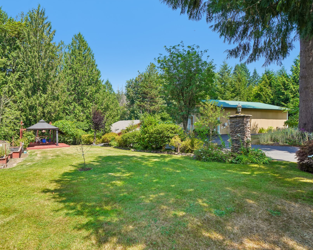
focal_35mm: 19
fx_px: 176
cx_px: 118
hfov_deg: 81.8
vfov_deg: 70.9
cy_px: 123
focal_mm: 16
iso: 400
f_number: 8
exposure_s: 1/320
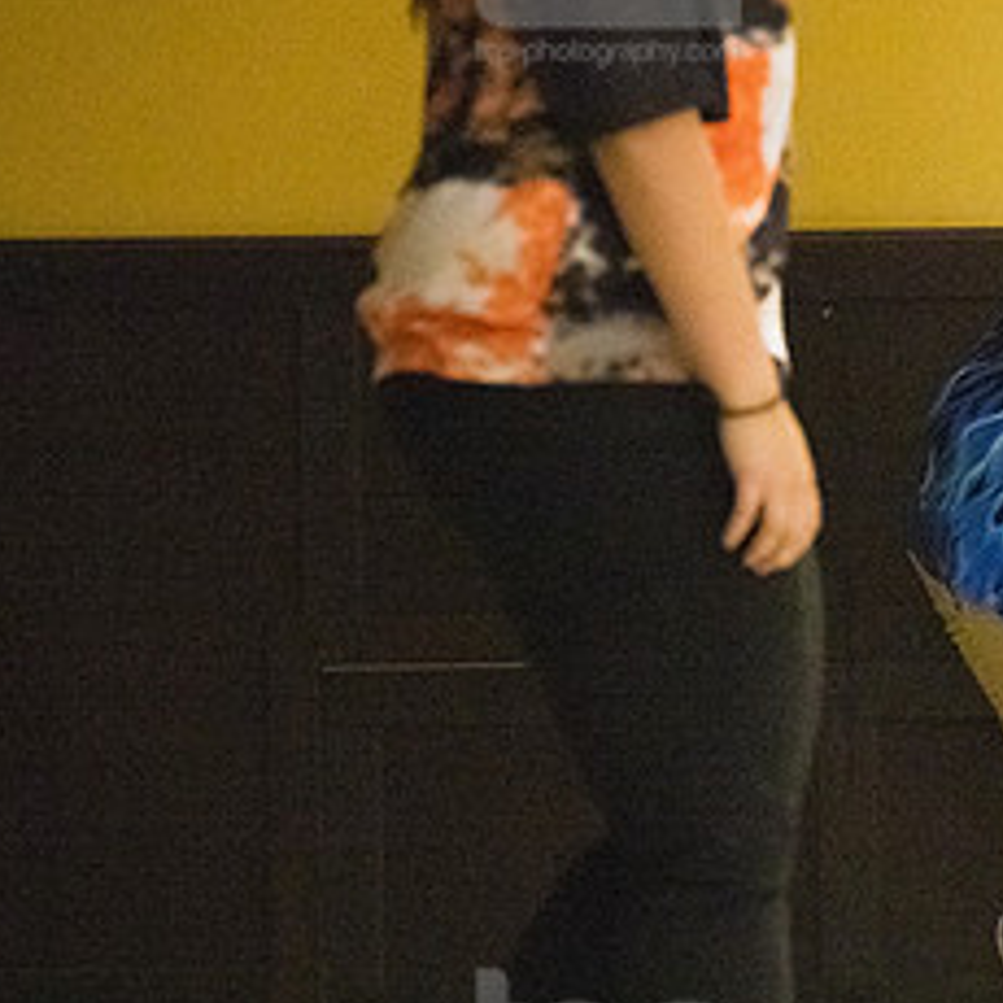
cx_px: 1230
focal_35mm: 290
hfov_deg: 6.0
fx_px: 9507
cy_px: 512
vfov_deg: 6.0
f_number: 4.5
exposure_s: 1/1000
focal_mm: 135
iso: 10000
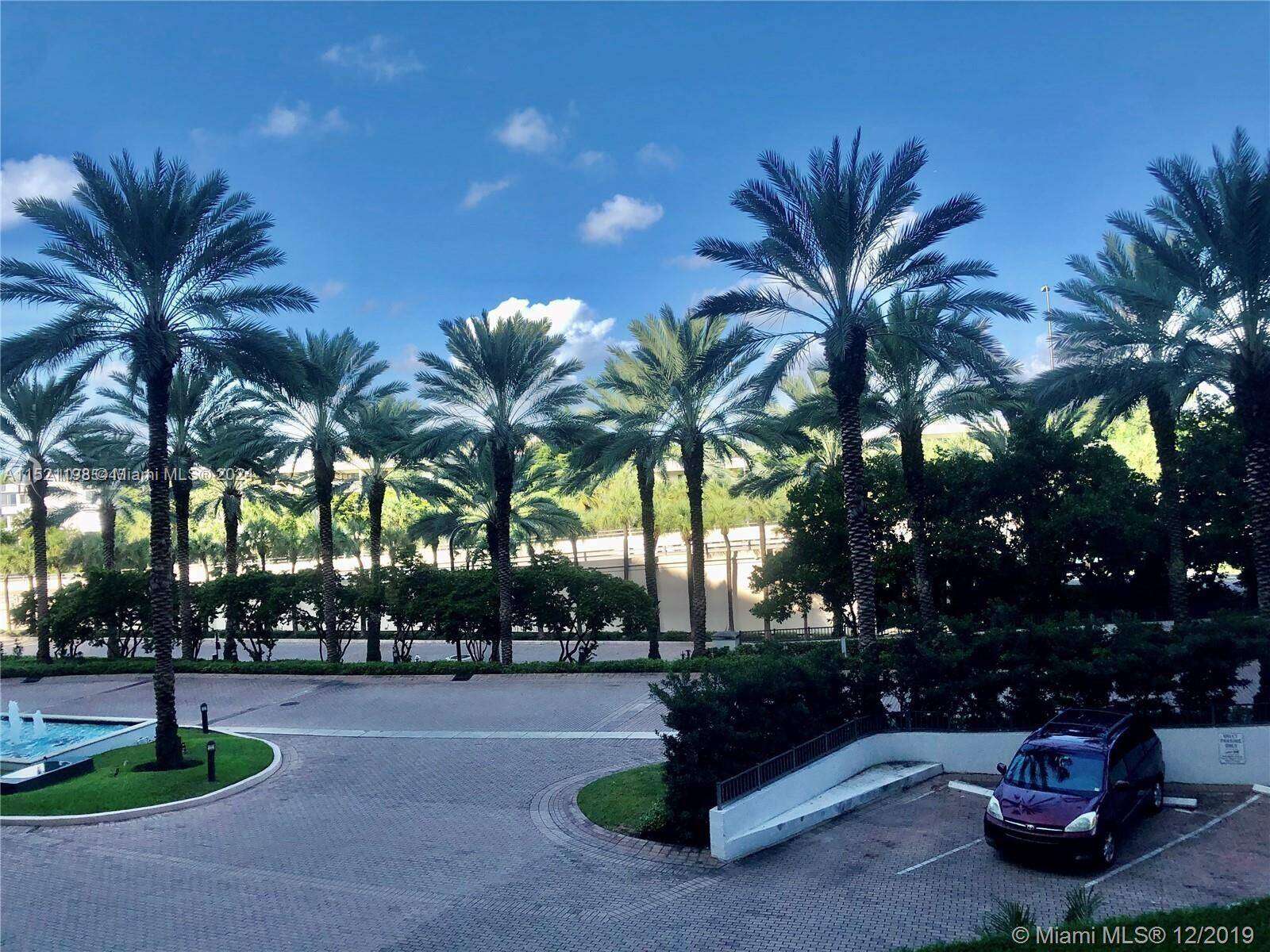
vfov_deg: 49.7
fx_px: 1027
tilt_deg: -0.5
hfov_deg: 63.4
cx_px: 635
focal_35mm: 28
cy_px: 476
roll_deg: +2.8
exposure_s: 1/450
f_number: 1.8
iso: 20
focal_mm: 4
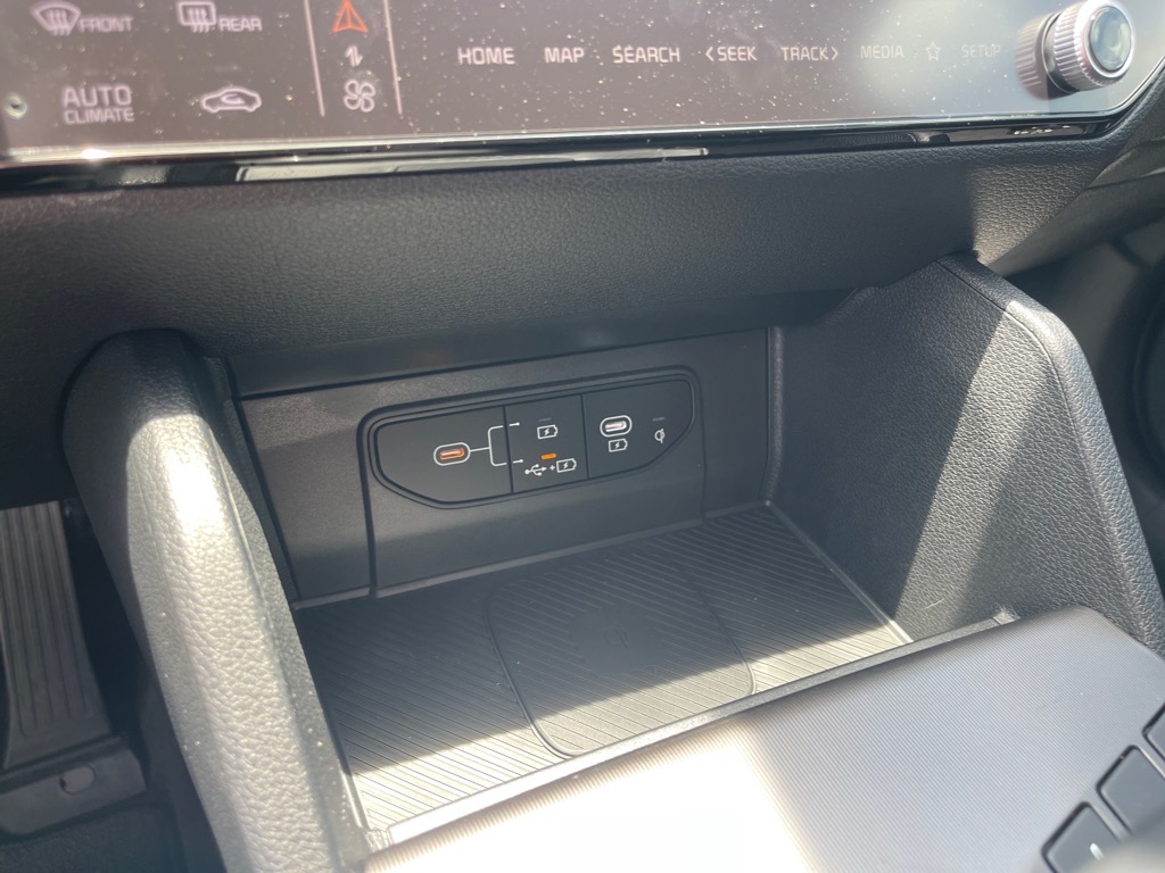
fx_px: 875
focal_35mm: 26
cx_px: 582
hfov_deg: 67.3
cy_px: 436
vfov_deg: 53.1
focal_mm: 5.1
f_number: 1.6
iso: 80
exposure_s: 1/121
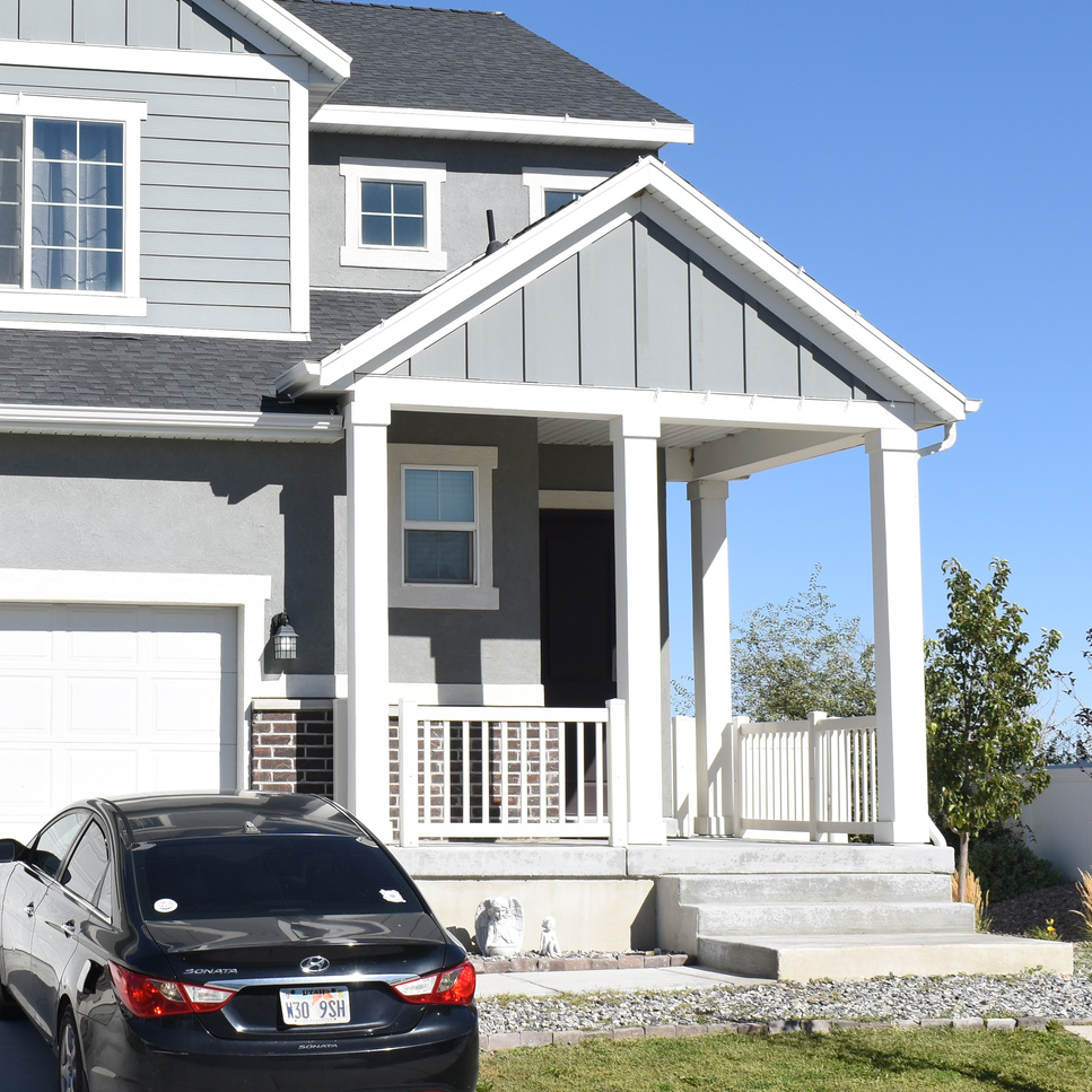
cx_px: 191
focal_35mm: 73
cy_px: 490
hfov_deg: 23.3
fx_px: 2602
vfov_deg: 23.7
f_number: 8
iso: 100
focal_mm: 27
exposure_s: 1/320
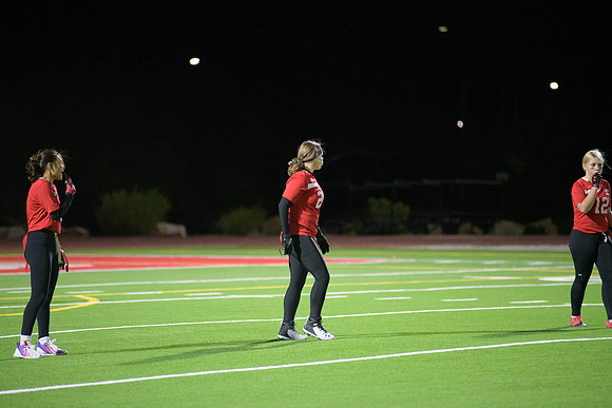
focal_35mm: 200
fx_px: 3401
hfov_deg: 10.3
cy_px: 204
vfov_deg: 6.9
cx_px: 306
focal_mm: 200
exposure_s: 1/640
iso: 7200
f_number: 2.8
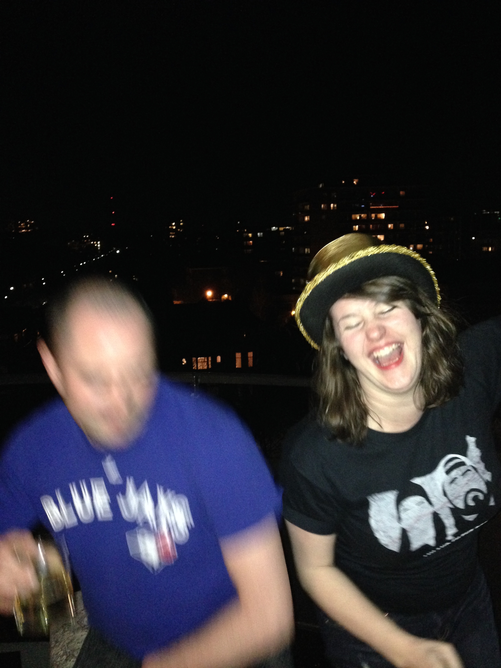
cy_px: 334
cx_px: 250
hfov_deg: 42.9
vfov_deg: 55.4
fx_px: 637
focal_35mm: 33
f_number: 2.4
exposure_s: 1/16
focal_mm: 4.12
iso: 500
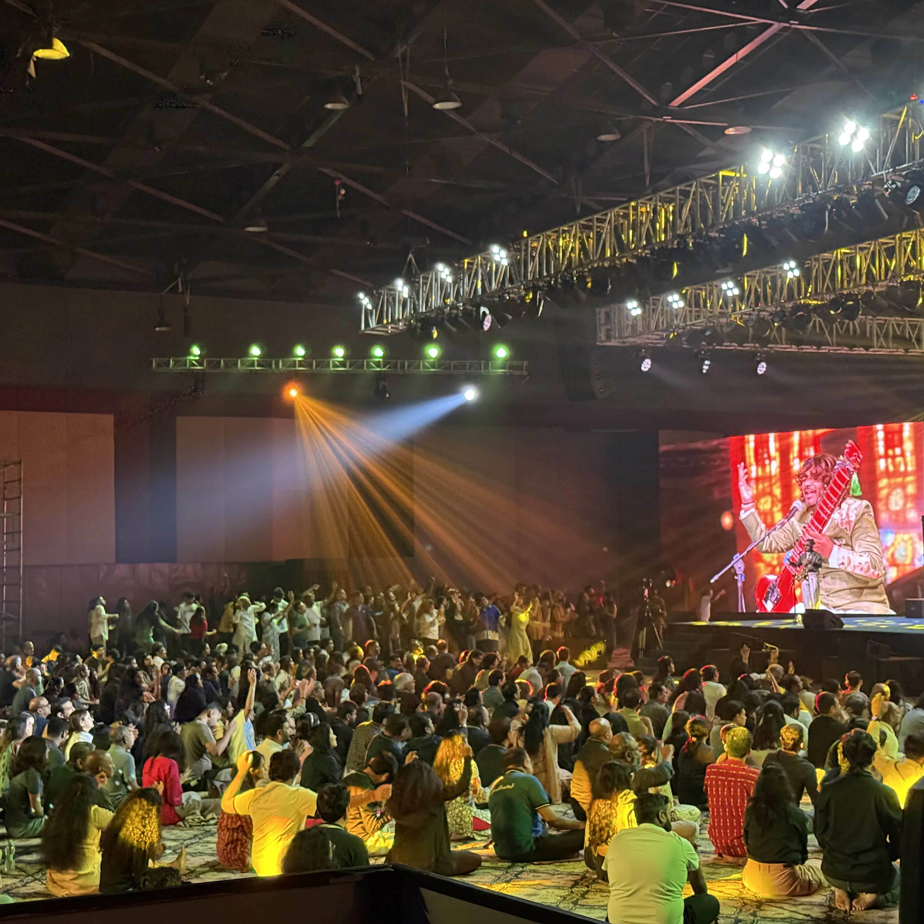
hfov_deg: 30.0
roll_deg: +0.6
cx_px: 444
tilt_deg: +3.9
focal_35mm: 57
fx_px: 1721
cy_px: 459
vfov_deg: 30.0
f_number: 1.78
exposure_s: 1/24
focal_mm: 6.76
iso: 640
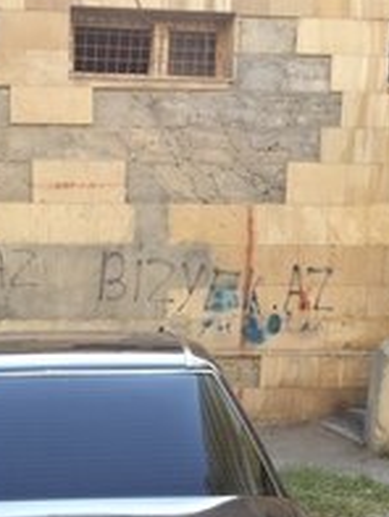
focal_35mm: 73
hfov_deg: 20.0
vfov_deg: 24.6
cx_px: 74
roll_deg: -0.5
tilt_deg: -15.3
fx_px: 1093
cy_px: 588
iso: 32
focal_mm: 4.15
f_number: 2.2
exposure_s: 1/127
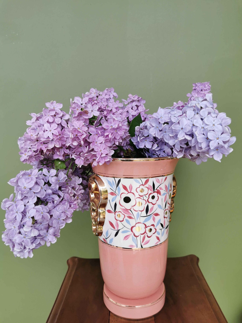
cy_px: 162
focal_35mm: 27
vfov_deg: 65.3
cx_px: 121
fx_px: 252
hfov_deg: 51.4
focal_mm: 5.56
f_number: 1.6
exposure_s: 1/100
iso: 50
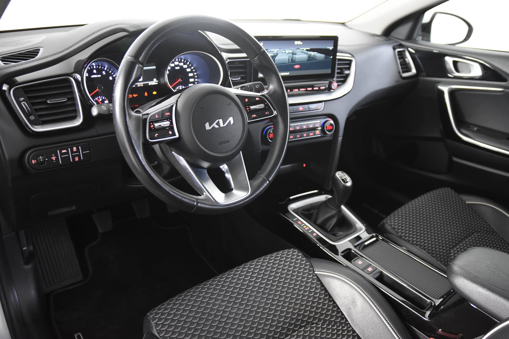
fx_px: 424
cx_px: 254
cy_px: 170
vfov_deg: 43.6
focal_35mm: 30
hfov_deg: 61.9
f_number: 2.8
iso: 2200
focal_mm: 20
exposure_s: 1/30
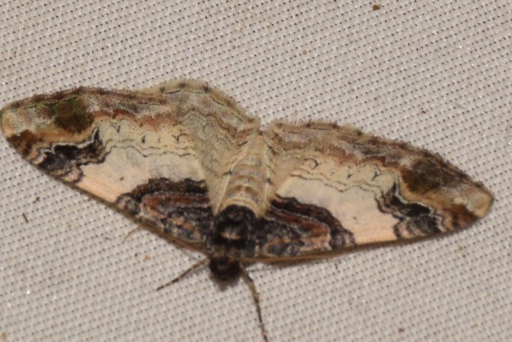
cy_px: 171
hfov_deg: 9.8
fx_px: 2989
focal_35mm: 210
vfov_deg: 6.6
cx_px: 256
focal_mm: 140
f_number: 14
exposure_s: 1/160
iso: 200
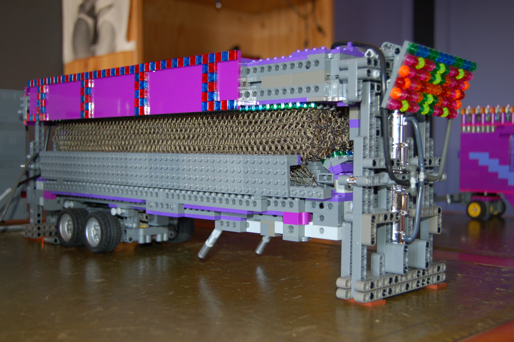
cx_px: 257
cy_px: 171
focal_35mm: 46
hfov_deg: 42.4
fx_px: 663
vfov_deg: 28.9
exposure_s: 1/60
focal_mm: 31
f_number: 4.5
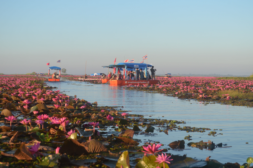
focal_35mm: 78
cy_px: 84
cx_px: 126
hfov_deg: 26.0
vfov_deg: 17.4
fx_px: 547
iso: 200
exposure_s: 1/200
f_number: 7.1
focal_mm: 52
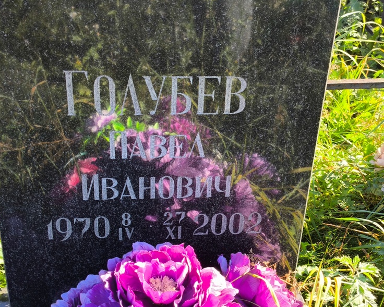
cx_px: 204
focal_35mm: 53
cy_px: 153
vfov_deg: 28.6
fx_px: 602
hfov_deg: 35.3
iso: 50
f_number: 1.7
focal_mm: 4.71
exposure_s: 1/204
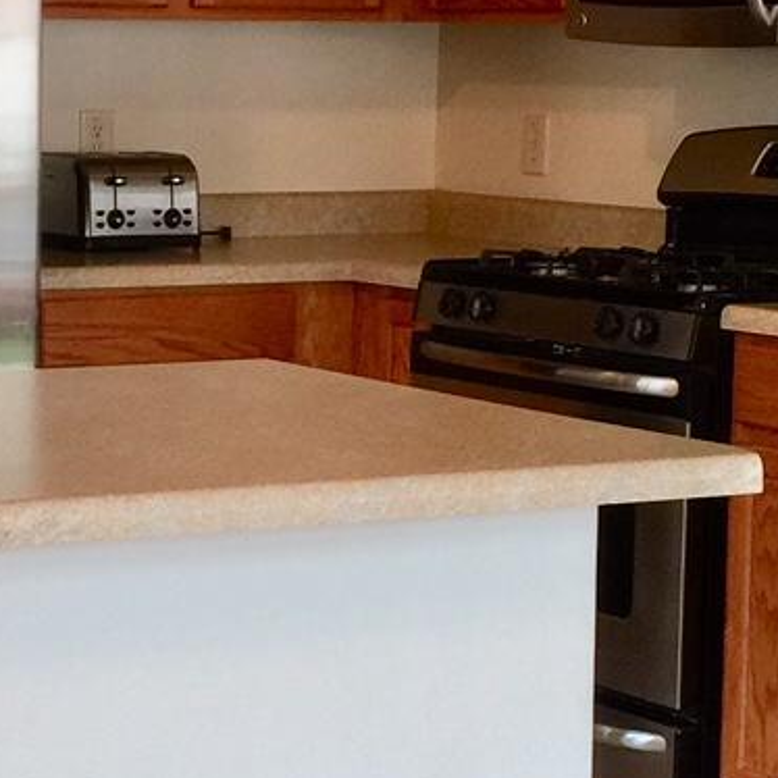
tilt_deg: -5.3
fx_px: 2848
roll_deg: -1.2
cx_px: -114
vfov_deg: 15.6
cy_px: 349
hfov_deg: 15.1
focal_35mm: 112
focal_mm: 4.15
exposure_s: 1/30
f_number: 2.2
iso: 40
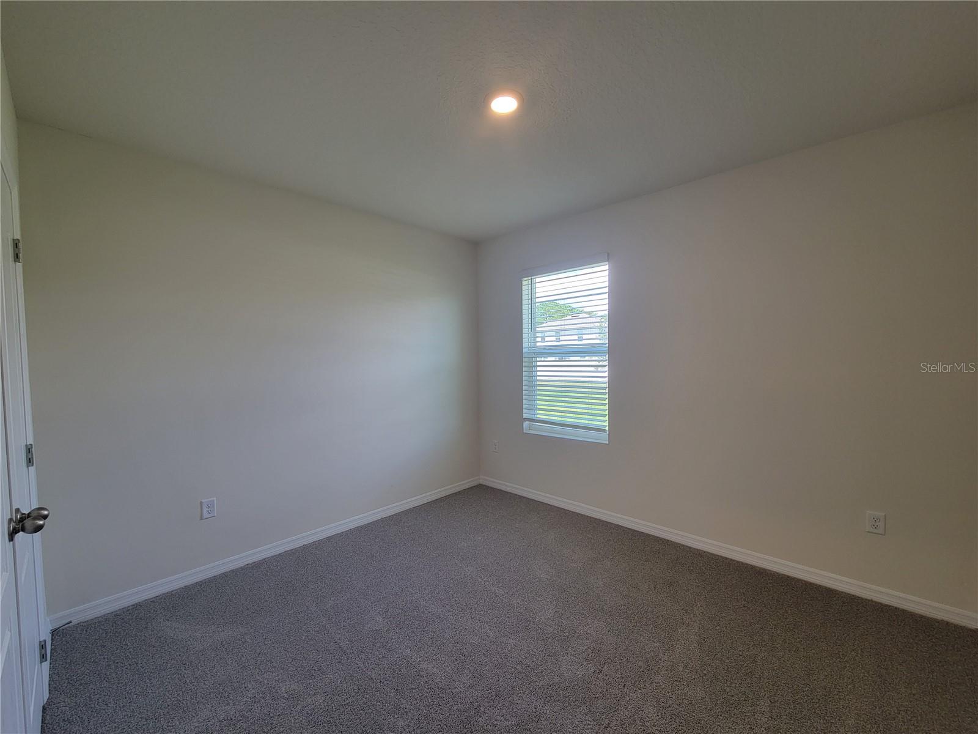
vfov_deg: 89.9
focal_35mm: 13
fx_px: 367
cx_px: 489
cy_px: 367
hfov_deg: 106.2
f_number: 2.2
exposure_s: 1/60
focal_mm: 2.2
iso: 80
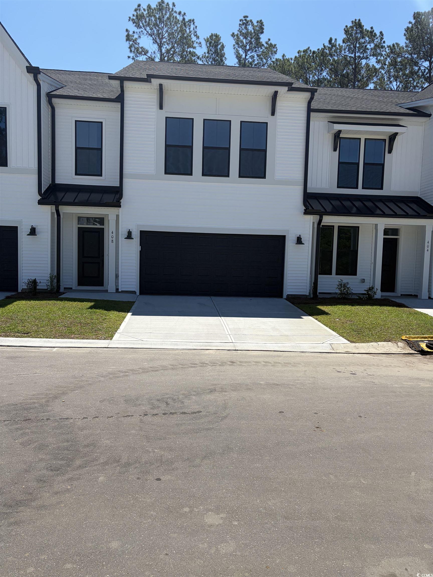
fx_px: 434
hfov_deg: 53.1
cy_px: 288
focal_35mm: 26
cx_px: 216
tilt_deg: -4.3
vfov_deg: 67.3
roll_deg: -1.8
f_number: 1.6
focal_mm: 5.96
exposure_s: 1/6329
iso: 64
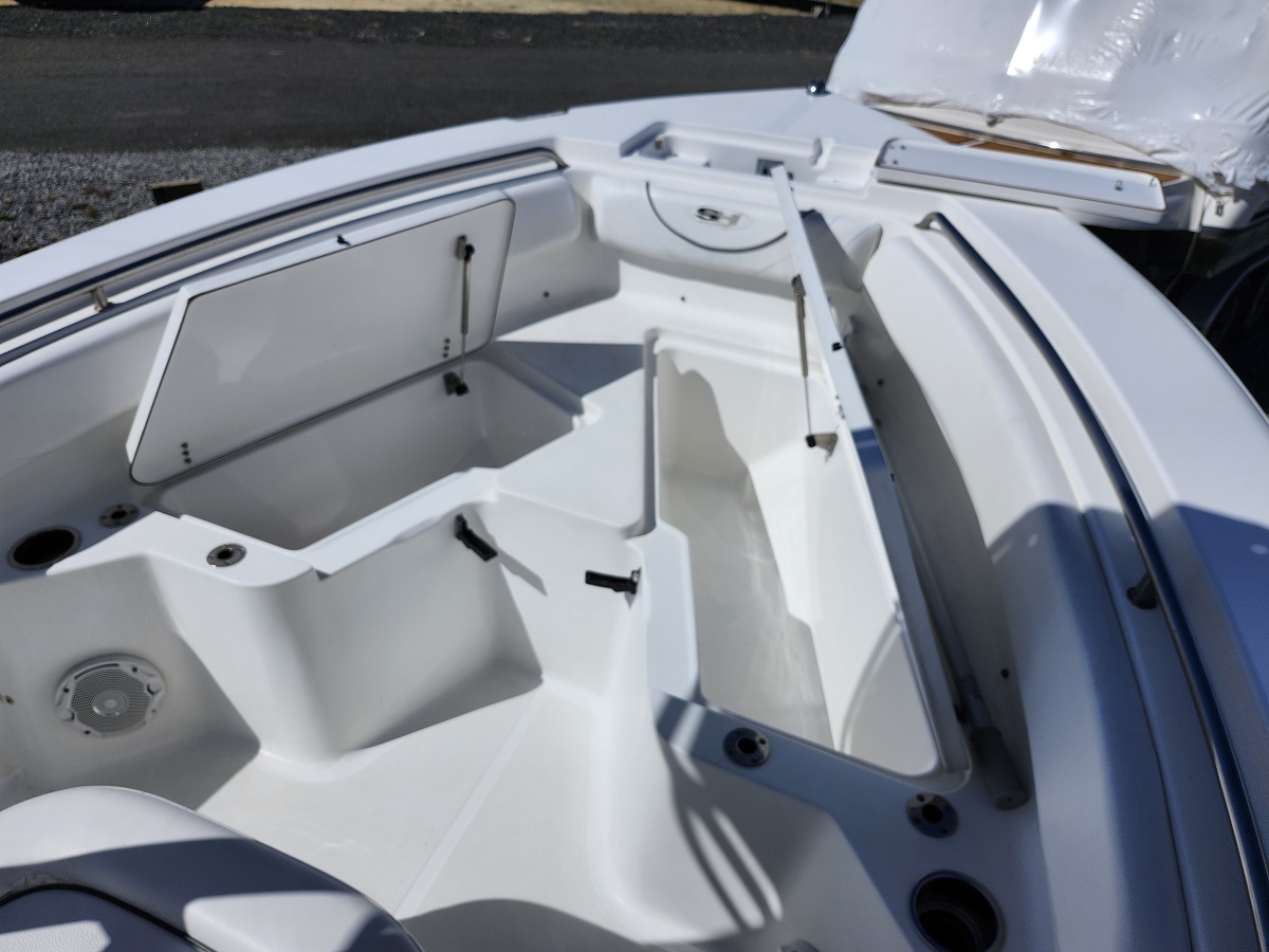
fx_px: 843
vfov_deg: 58.9
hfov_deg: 73.9
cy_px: 476
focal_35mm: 23
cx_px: 634
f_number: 1.8
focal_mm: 5.54
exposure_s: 1/6780
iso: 25
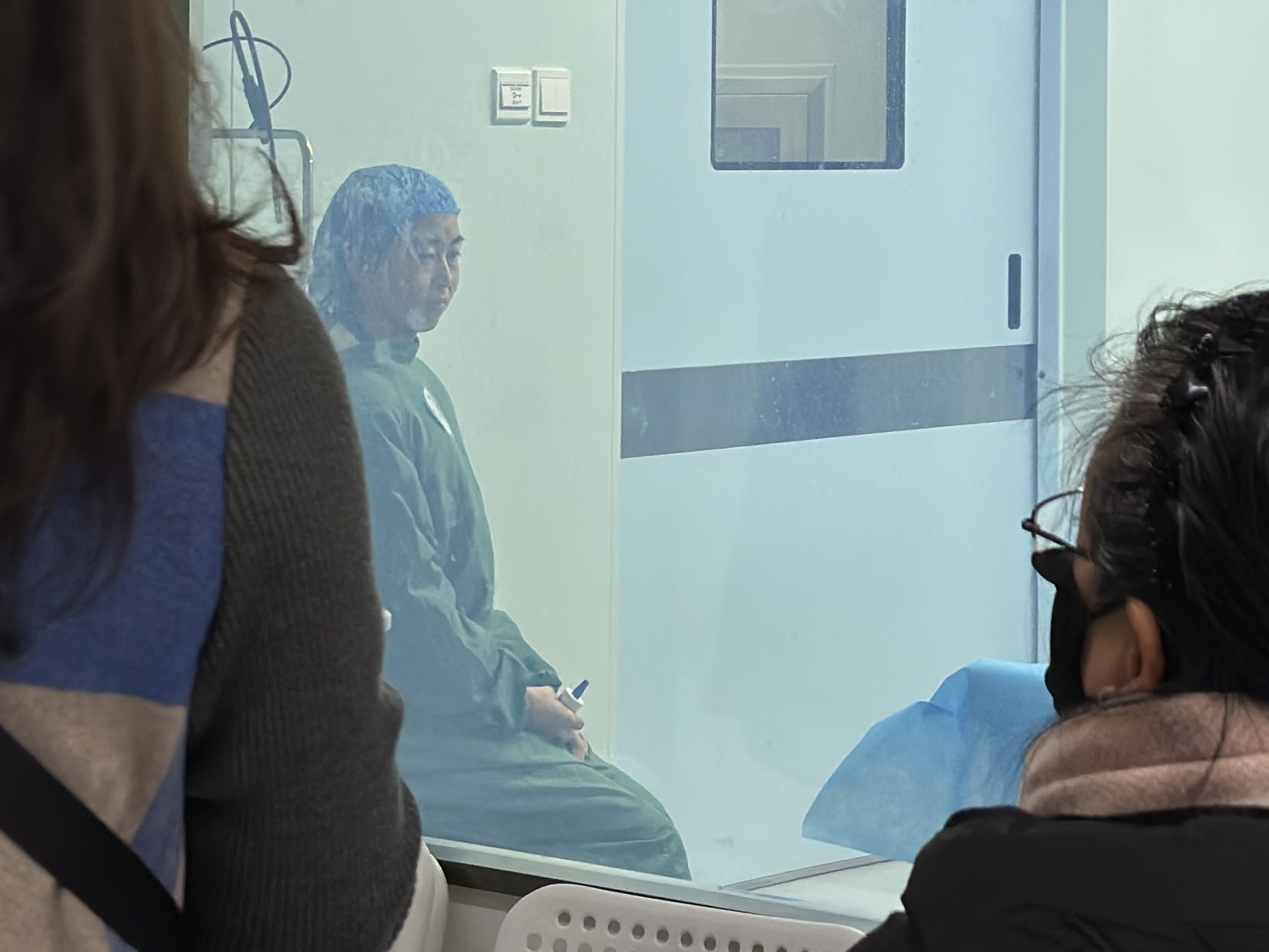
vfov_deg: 13.9
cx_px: 589
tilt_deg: +2.4
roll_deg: -0.2
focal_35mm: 105
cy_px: 50
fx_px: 3849
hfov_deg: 18.7
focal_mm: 6.86
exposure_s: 1/115
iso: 64
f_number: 1.78
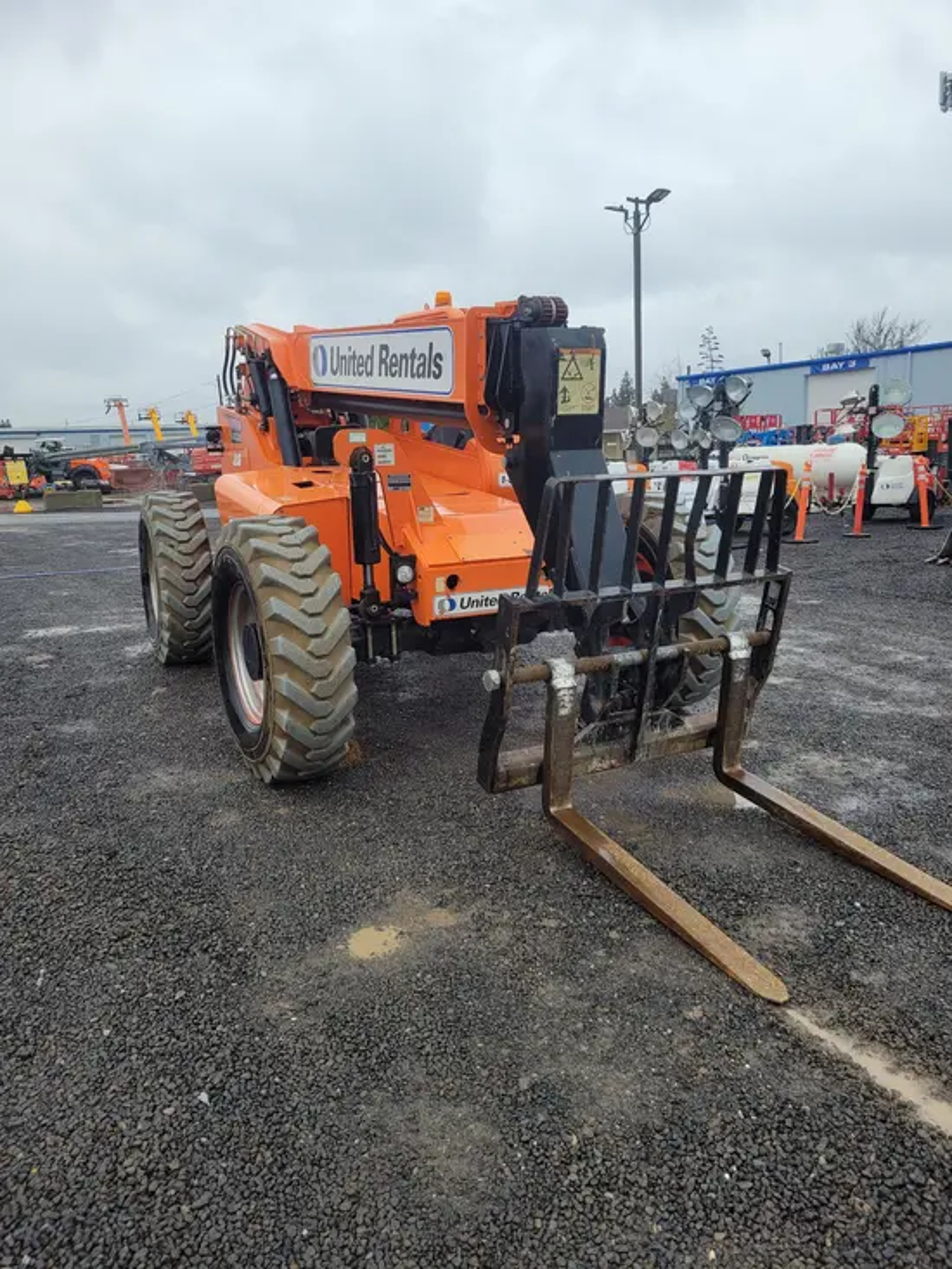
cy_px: 634
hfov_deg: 53.1
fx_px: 953
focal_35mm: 26
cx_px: 476
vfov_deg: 67.3
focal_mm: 5.4
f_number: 1.8
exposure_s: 1/796
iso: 40
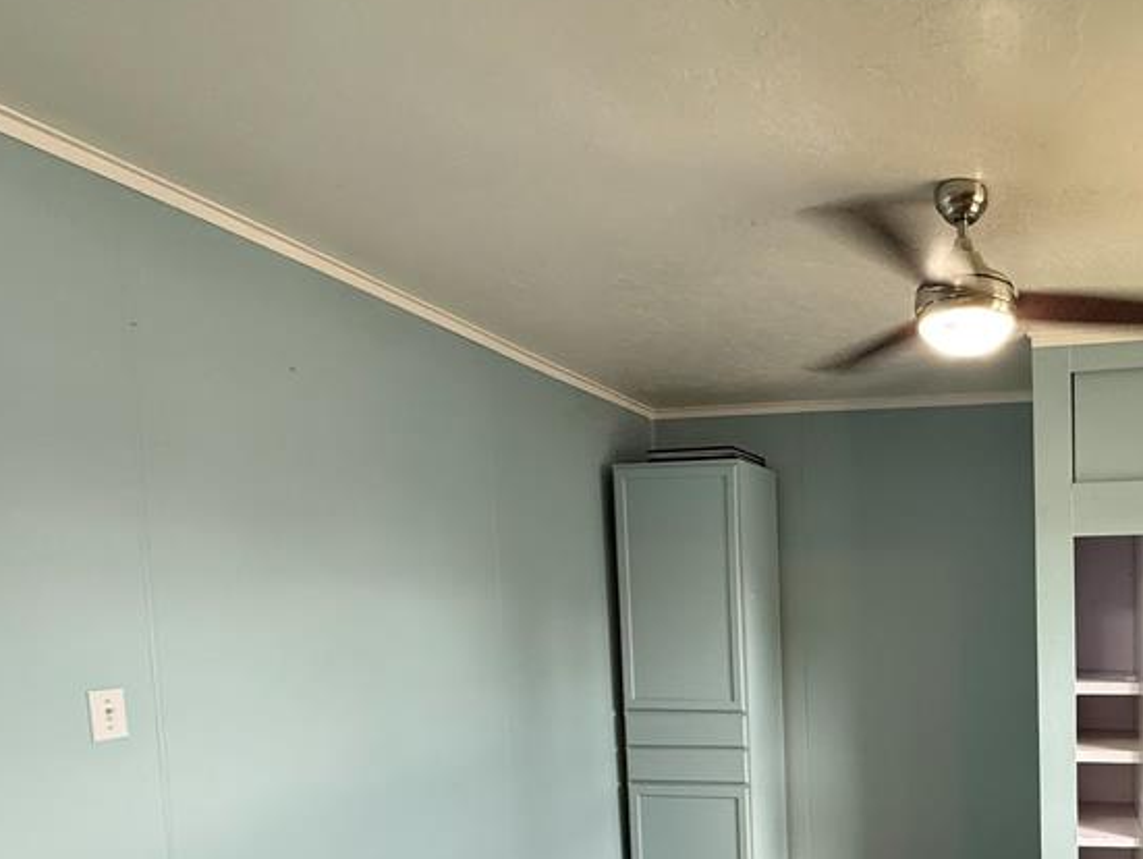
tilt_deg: -4.0
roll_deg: +0.3
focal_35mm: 26
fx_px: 859
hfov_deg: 60.5
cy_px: 666
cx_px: 950
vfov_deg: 50.4
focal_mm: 2.22
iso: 400
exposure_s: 1/60
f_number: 2.2
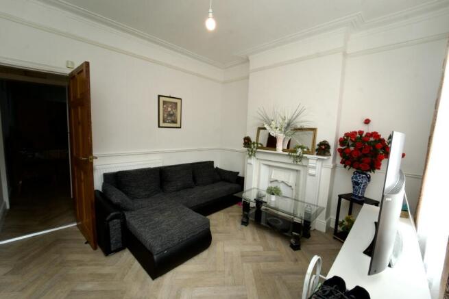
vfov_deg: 81.2
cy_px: 150
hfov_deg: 104.2
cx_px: 224
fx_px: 175
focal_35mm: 14
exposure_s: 1/100
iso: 500
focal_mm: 14
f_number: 8
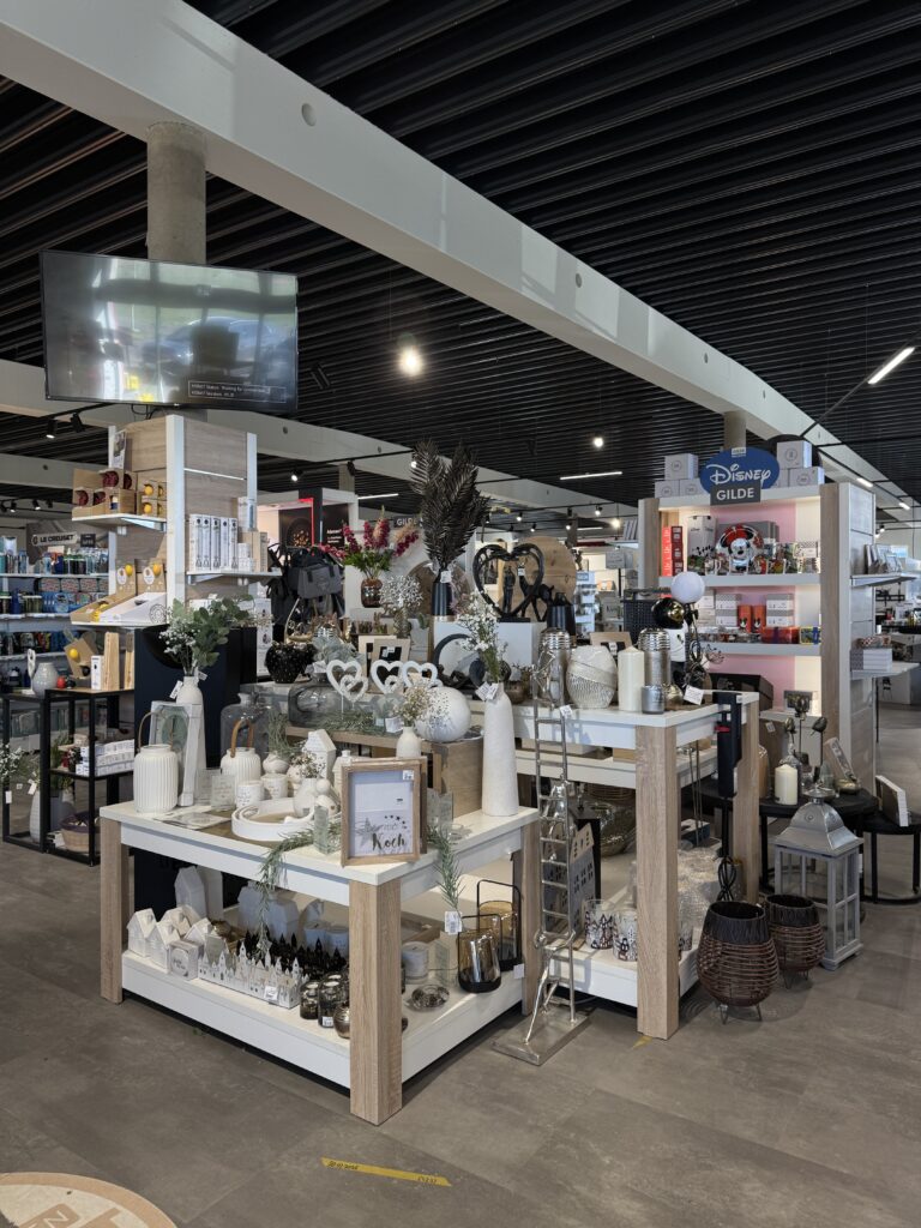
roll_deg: +0.2
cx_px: 460
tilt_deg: +0.6
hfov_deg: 56.8
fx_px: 851
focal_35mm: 24
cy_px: 614
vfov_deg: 71.6
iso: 64
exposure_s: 1/197
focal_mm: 6.76
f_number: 1.78
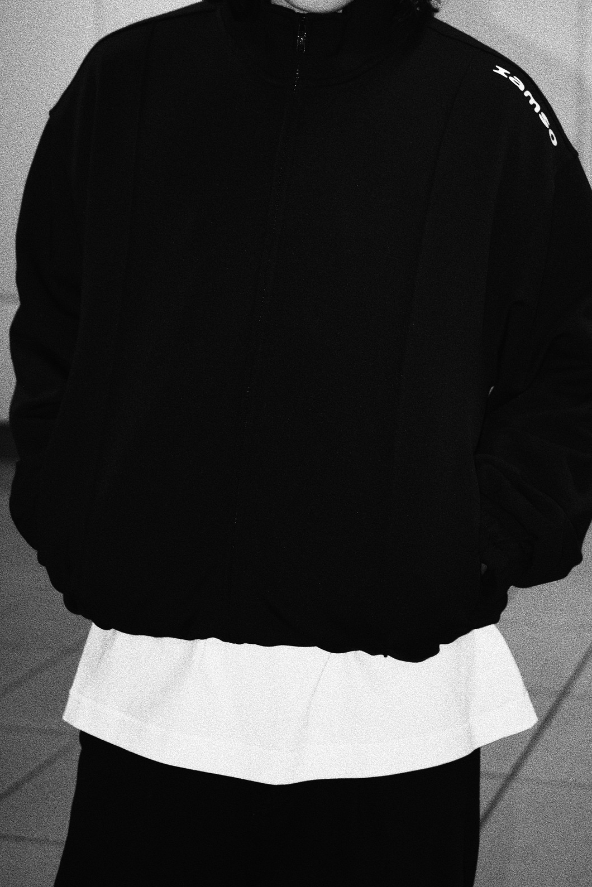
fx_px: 1973
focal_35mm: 80
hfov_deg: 17.1
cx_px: 349
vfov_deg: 25.1
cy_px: 225
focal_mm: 35
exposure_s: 1/60
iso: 400
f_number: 2.8
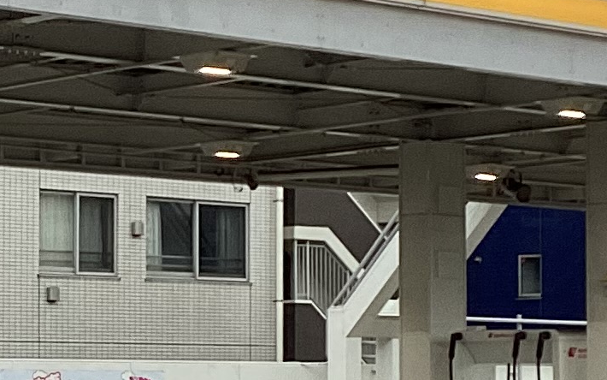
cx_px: 162
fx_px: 2498
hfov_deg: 13.8
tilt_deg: +4.4
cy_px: 204
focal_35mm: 151
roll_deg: -0.7
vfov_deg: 8.7
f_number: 2.4
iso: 25
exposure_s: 1/120
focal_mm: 3.3
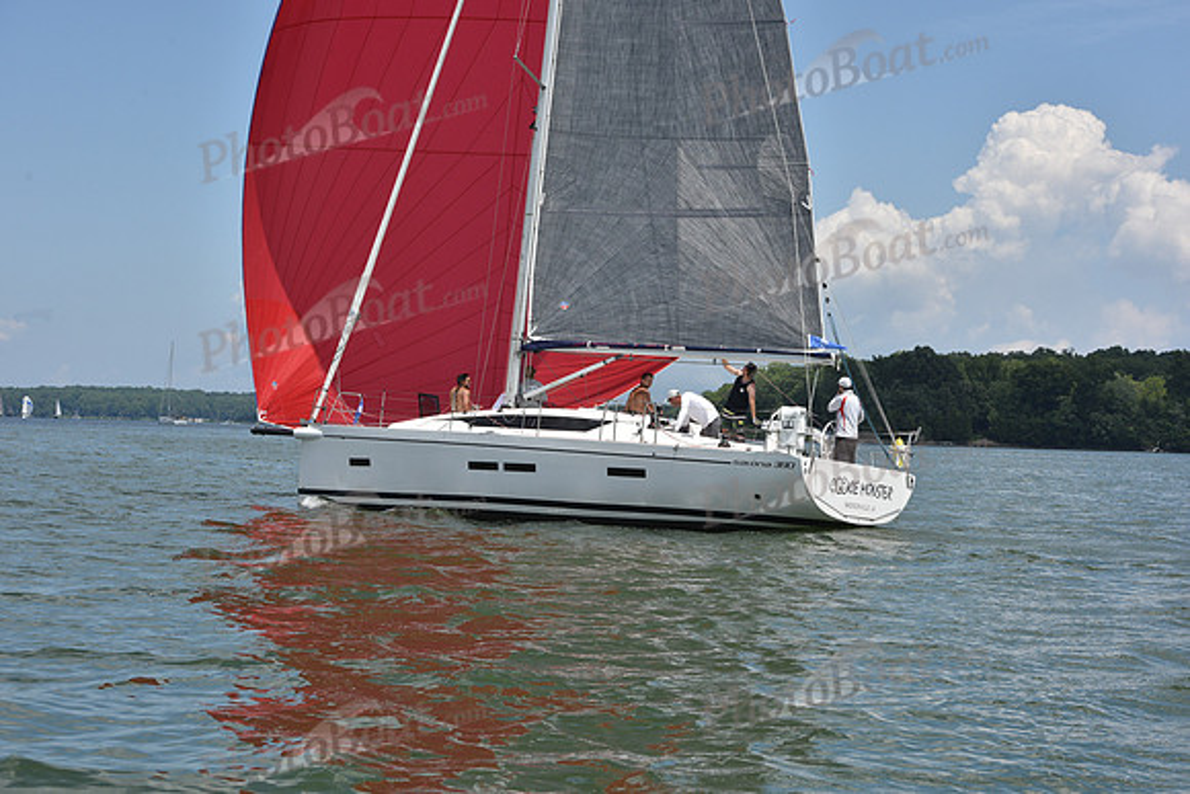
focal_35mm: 70
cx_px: 595
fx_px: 2314
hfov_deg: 28.8
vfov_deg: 19.5
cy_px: 397
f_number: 10
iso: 320
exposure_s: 1/1000
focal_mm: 70
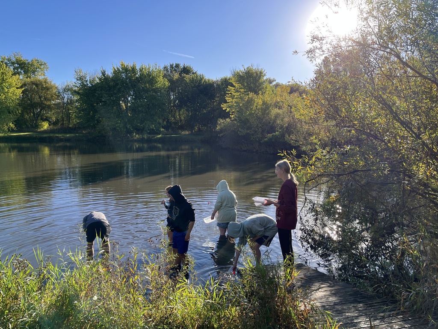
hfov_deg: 67.3
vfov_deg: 53.1
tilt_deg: -4.5
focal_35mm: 26
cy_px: 164
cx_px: 219
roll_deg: +0.4
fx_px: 329
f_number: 1.6
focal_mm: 5.1
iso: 50
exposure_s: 1/1266
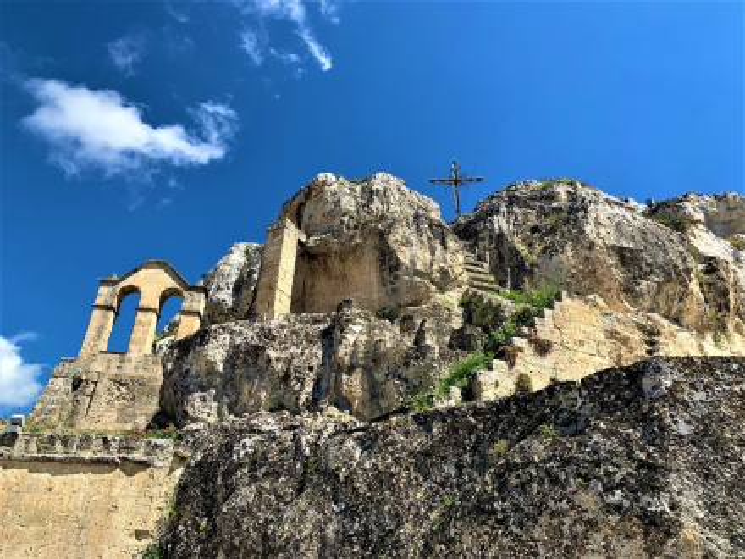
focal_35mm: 26
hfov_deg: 67.3
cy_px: 280
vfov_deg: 53.1
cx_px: 372
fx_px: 560
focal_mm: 4.25
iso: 25
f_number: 1.8
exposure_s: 1/1779
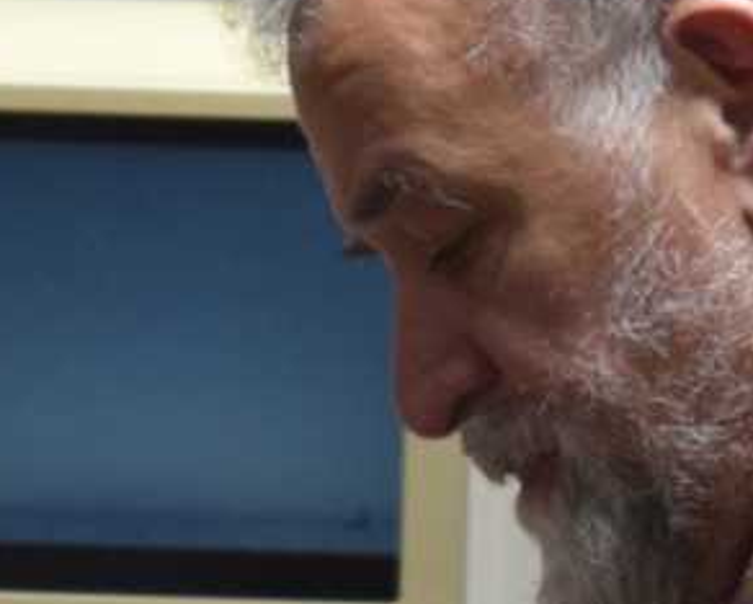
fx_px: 12093
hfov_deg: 3.6
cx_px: 95
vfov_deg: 2.9
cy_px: 732
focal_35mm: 542
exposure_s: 1/60
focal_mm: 55
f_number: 5.6
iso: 1100
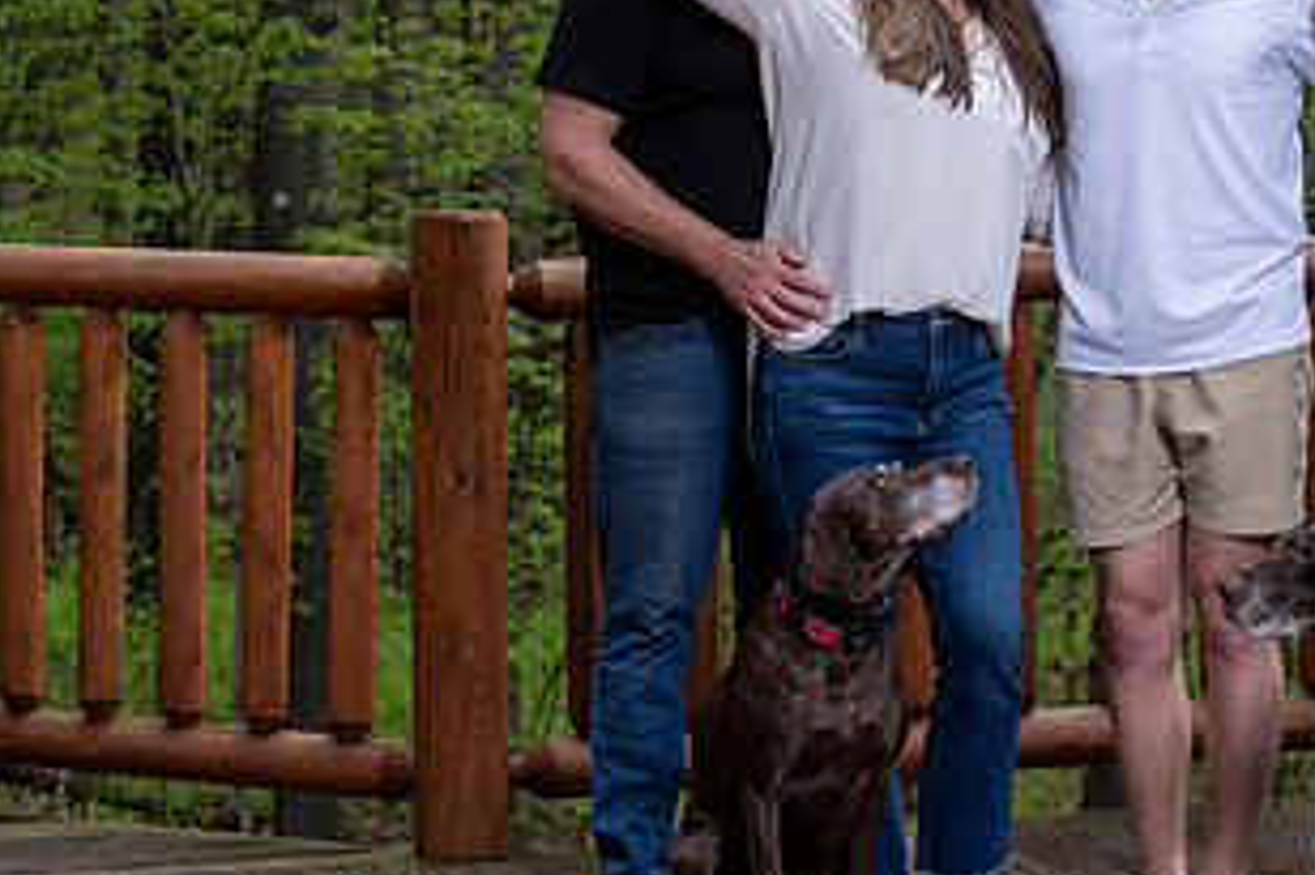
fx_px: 4819
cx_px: 1131
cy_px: 297
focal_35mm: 132
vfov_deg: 10.4
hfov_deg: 15.4
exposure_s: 1/50
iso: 400
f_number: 5.6
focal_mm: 70
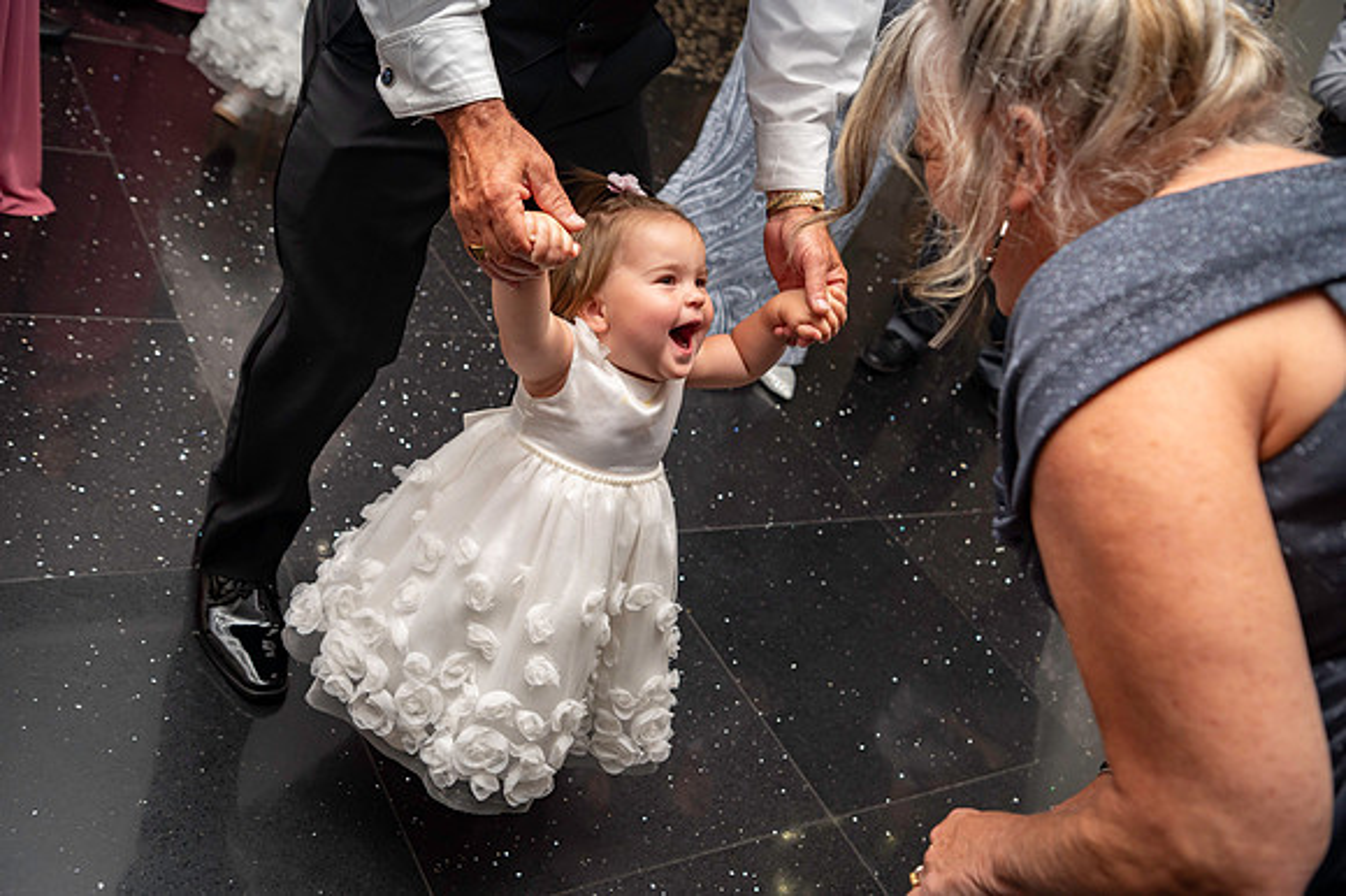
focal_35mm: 34
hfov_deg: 55.8
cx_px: 673
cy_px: 448
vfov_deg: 38.8
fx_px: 1270
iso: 800
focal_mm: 34
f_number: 4.5
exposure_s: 1/125
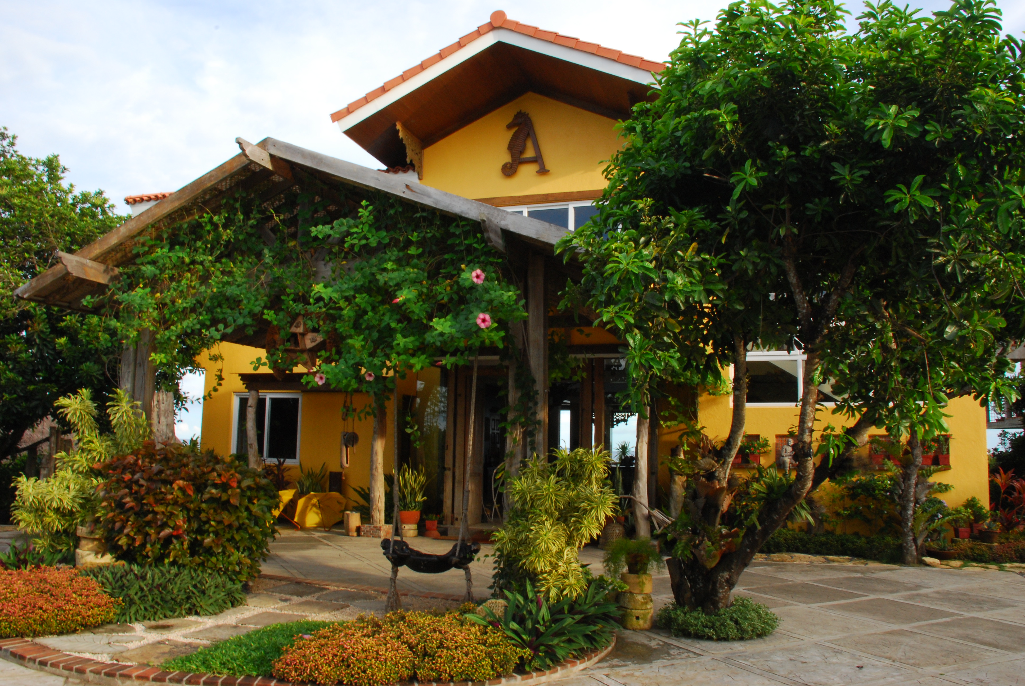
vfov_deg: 48.0
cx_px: 512
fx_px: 770
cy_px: 343
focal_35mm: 27
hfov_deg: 67.3
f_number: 20
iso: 400
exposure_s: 1/20
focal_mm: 18
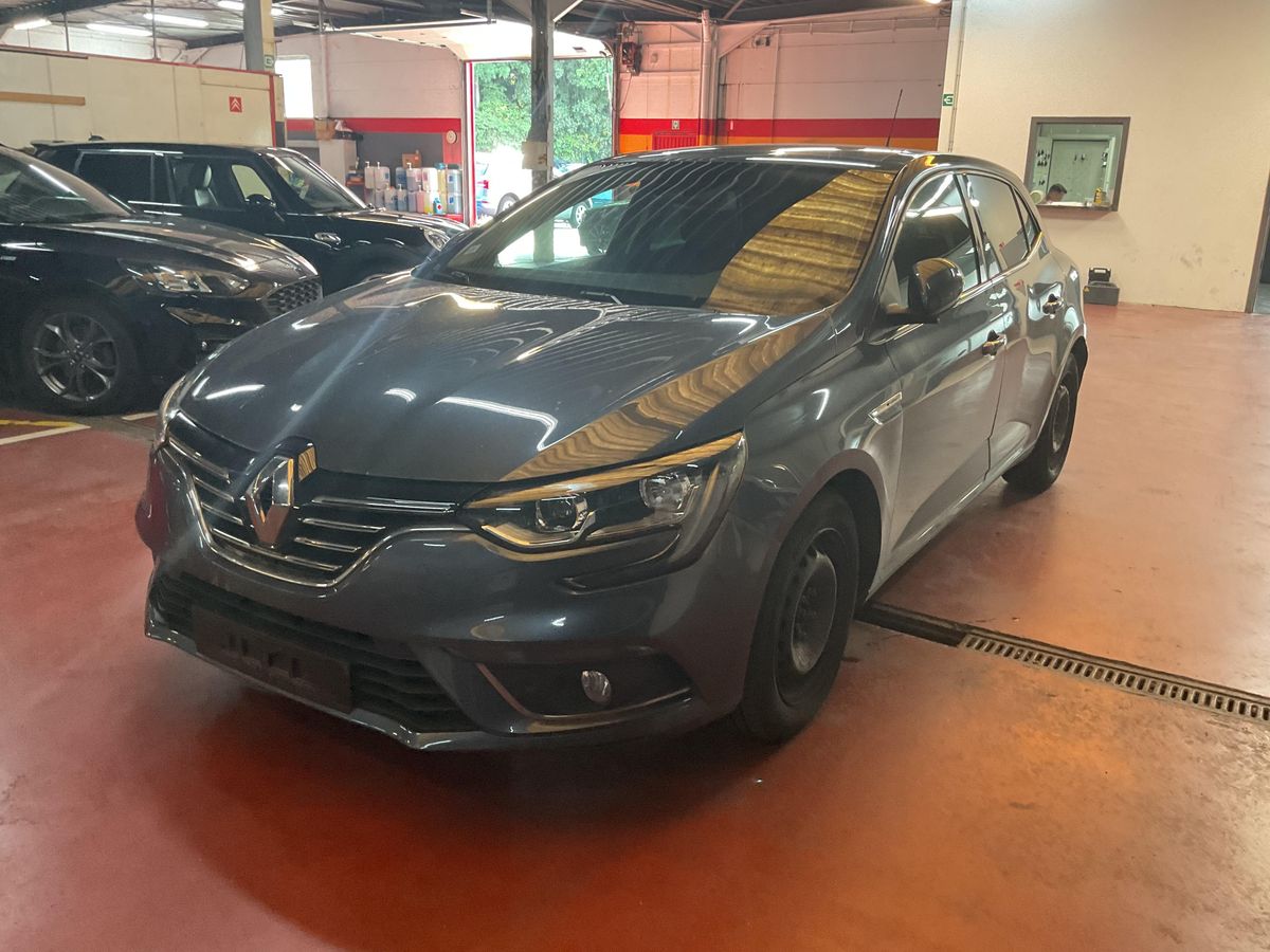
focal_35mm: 29
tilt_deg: -16.7
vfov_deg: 48.2
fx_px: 1064
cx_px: 635
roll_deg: -1.5
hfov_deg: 61.7
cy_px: 476
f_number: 1.8
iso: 200
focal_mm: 3
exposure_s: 1/50
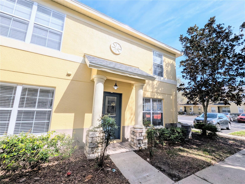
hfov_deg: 106.1
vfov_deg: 90.1
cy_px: 92
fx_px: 92
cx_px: 122
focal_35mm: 13
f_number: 2.2
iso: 46
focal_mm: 1.95
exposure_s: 1/1546
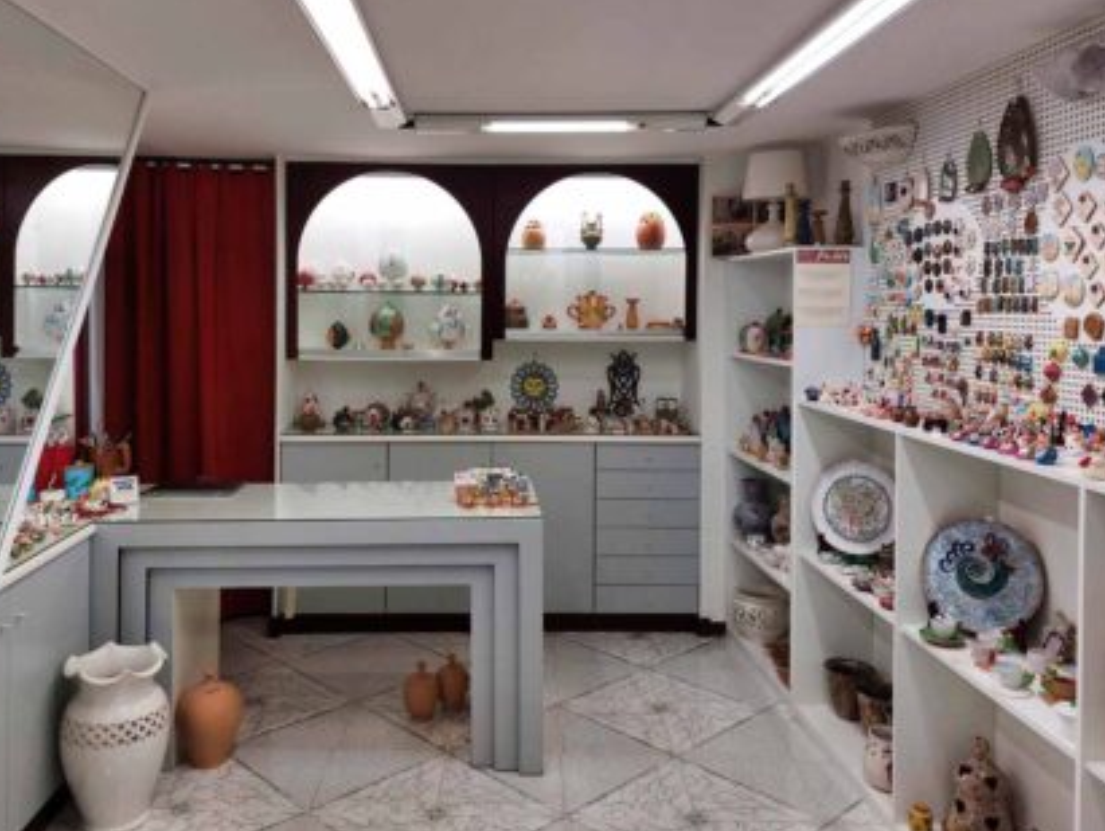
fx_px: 895
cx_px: 519
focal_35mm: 28
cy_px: 382
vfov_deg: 49.8
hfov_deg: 63.3
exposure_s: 1/50
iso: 50
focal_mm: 5.23
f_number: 1.8
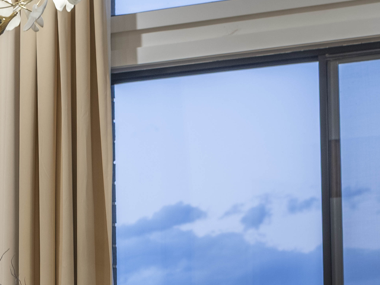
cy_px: 318
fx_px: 1976
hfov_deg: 10.8
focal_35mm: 180
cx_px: -69
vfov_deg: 8.2
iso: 125
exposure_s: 1/5
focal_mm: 48
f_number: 5.6
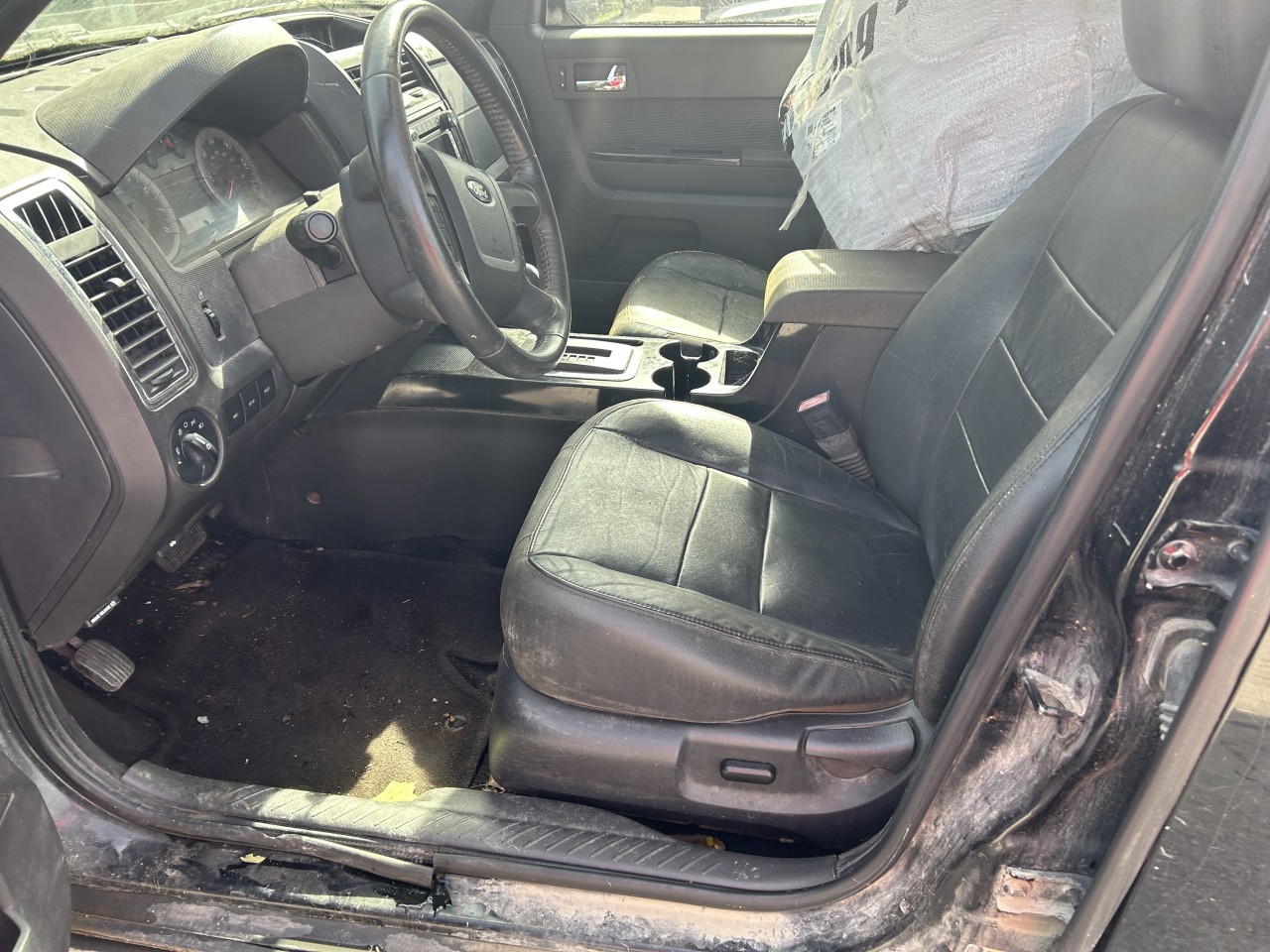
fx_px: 954
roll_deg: -1.2
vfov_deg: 53.1
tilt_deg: -28.8
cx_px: 635
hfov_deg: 67.3
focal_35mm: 26
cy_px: 476
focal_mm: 5.7
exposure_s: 1/219
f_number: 1.5
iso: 40
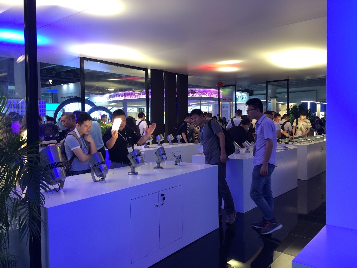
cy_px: 134
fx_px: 299
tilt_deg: -4.4
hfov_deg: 61.7
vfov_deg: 48.2
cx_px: 178
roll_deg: +1.0
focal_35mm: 29
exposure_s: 1/33
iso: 40
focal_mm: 4.15
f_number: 2.2
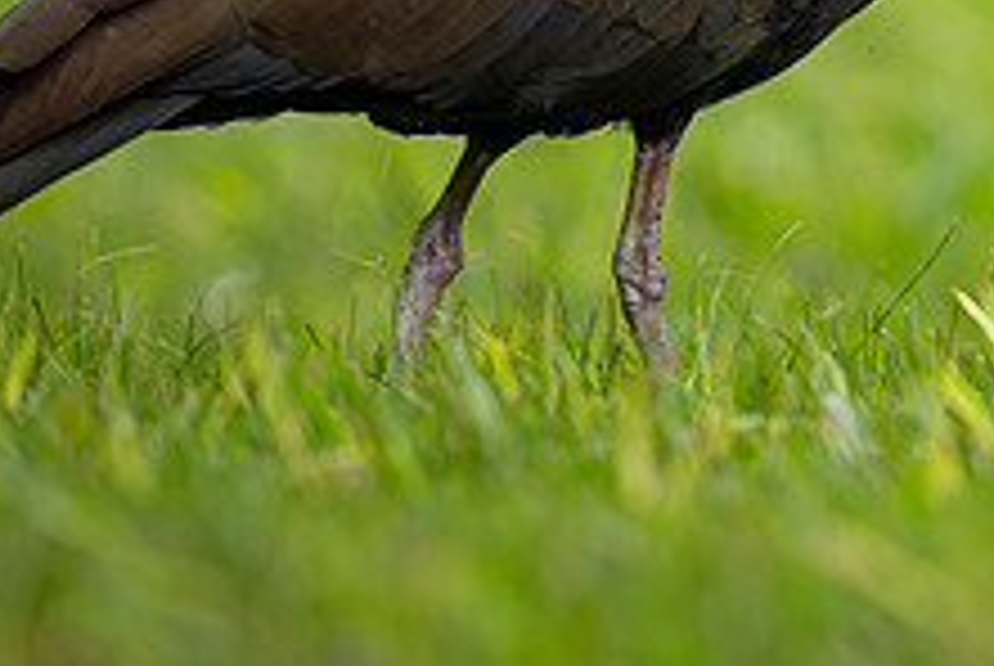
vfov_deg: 0.7
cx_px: 1339
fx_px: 51092
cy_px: -454
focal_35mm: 1848
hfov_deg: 1.1
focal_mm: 400
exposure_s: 1/500
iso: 500
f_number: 4.5
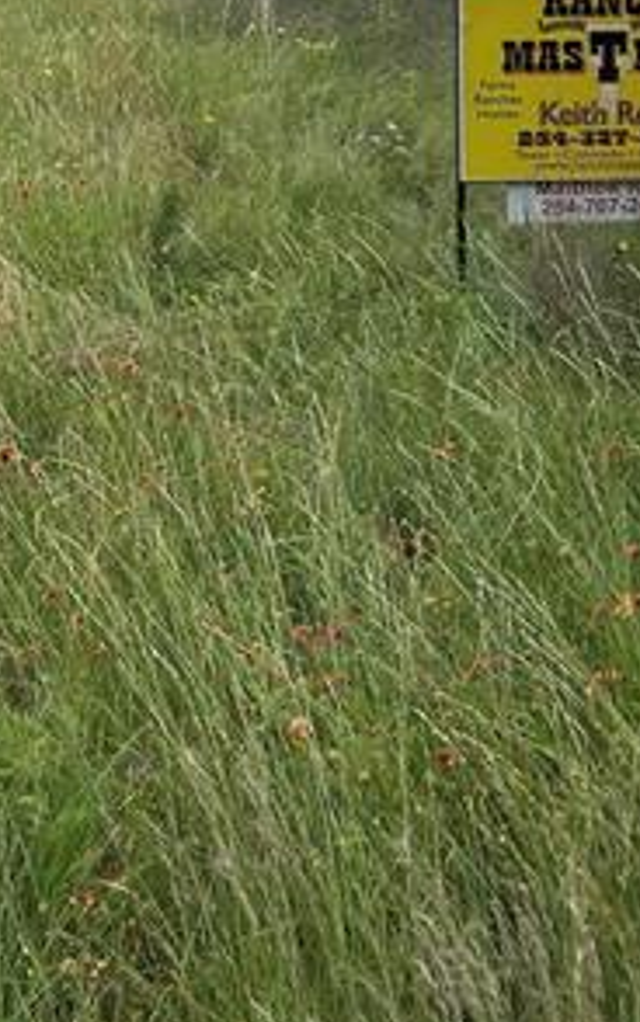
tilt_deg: +1.1
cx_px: -83
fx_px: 2007
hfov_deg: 17.4
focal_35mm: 72
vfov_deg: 25.2
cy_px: -264
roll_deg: +0.2
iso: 50
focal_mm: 5.7
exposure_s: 1/4274
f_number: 1.5
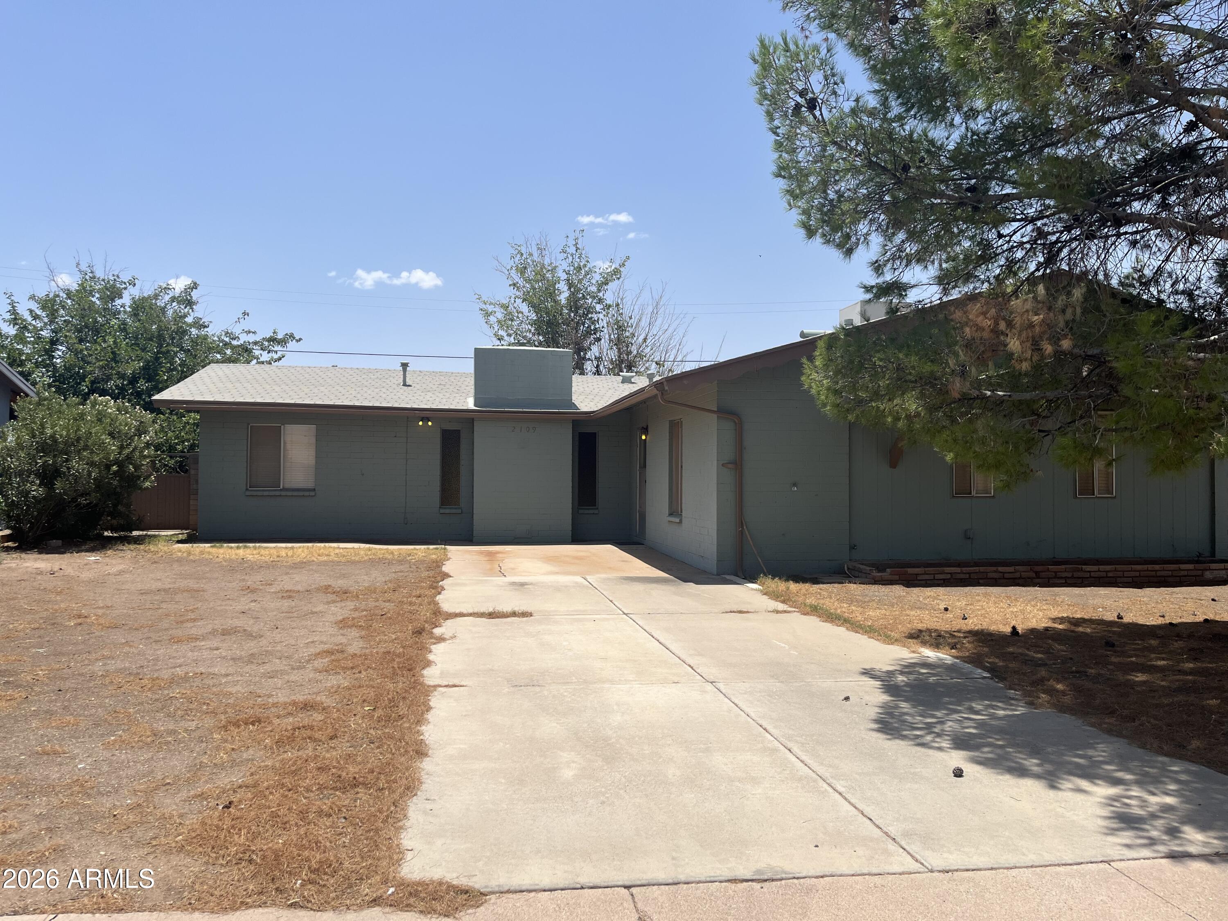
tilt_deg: +0.9
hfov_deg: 67.3
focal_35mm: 26
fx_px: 922
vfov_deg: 53.1
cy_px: 460
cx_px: 614
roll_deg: -0.4
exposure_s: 1/4484
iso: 50
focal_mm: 5.1
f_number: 1.6
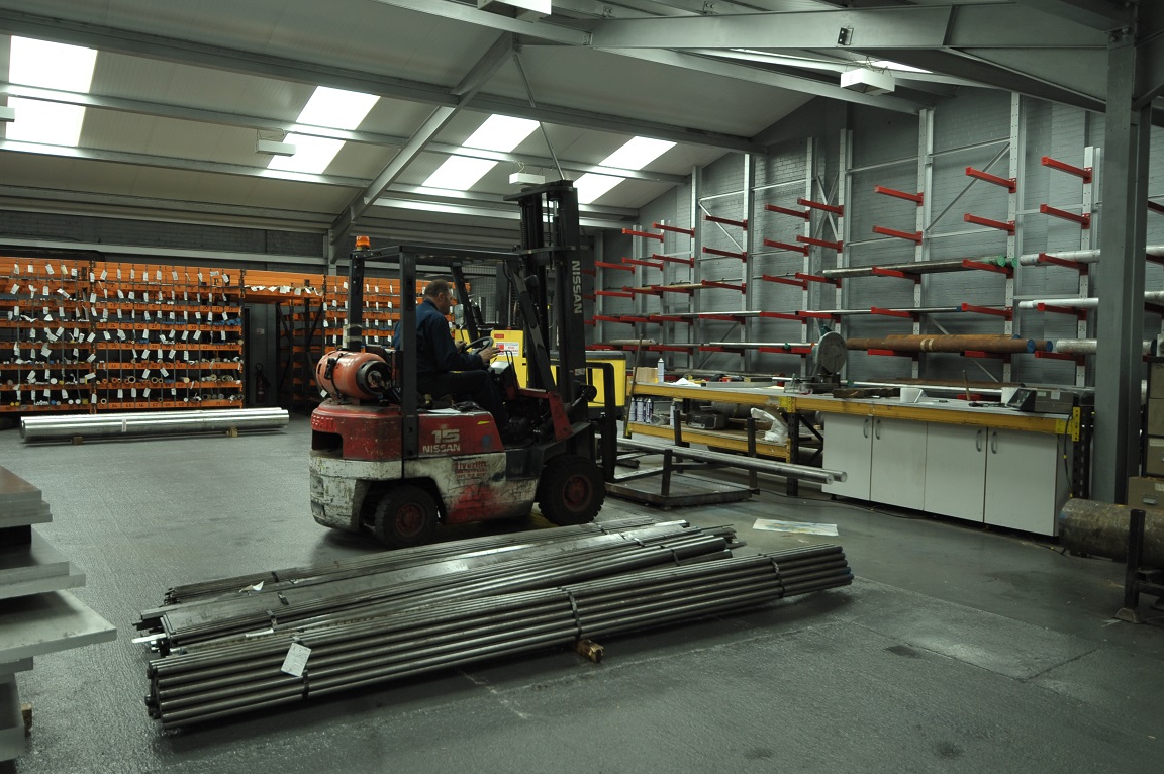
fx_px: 937
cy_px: 388
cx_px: 531
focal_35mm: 29
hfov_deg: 63.6
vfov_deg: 44.9
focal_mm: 24
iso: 800
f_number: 5.6
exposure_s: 1/125
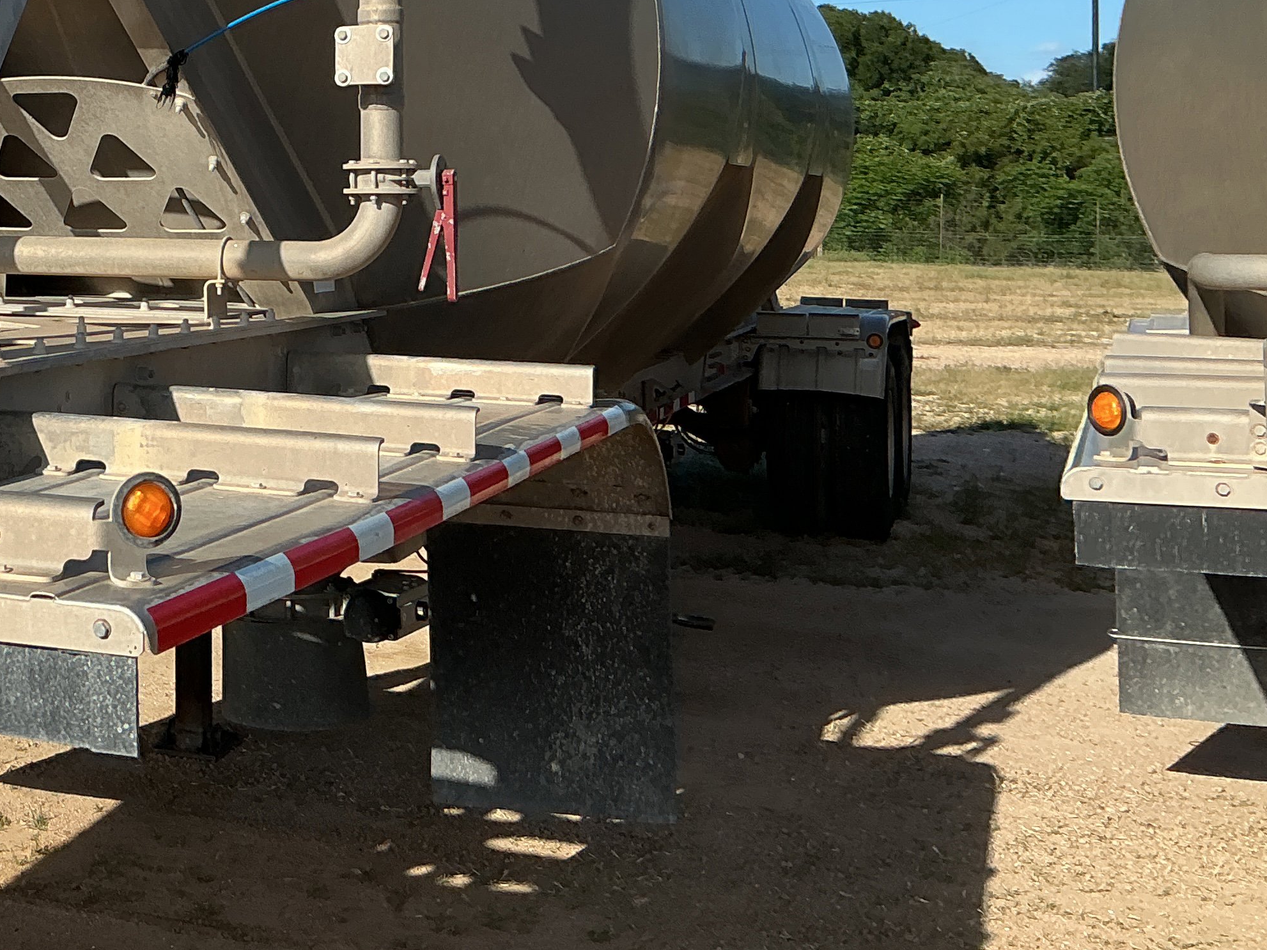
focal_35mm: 59
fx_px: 2159
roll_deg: +0.9
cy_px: 112
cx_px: -19
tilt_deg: +2.3
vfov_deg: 24.2
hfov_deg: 30.3
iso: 25
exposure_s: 1/1848
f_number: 1.8
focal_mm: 3
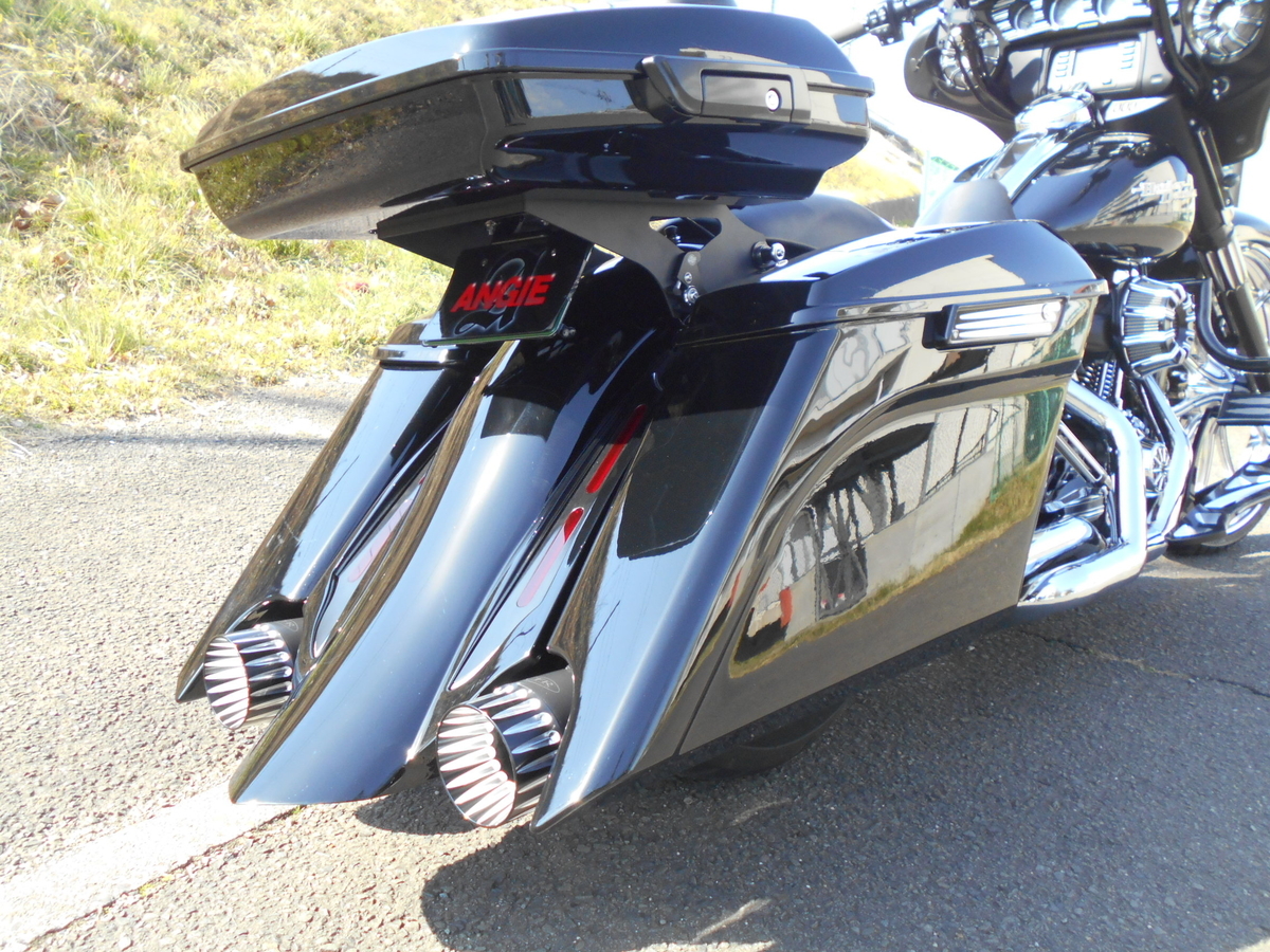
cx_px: 635
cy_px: 476
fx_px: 1247
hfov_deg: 54.0
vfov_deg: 41.8
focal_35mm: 34
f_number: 3.6
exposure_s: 1/250
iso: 200
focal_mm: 5.8
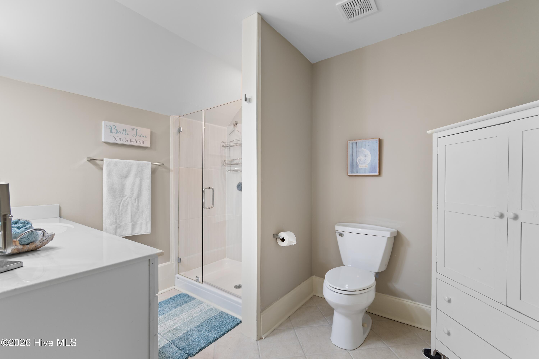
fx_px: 225
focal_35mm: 15
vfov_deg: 77.3
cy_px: 180
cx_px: 270
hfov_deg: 100.4
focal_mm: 10
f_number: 4.5
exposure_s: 1/5
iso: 100
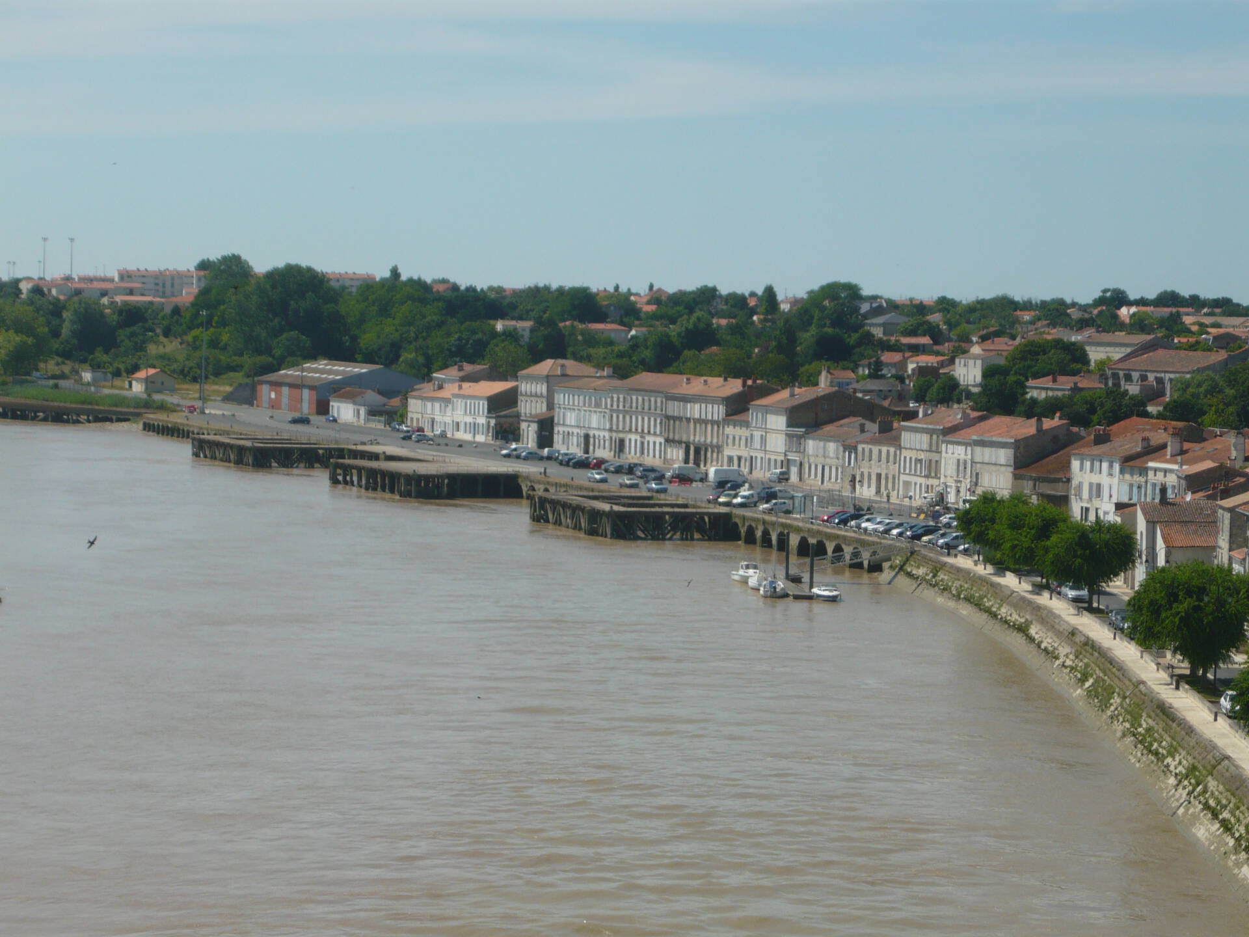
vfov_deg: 14.8
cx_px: 624
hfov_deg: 19.6
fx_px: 3608
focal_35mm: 100
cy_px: 468
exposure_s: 1/800
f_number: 5.1
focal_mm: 16.5
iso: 100
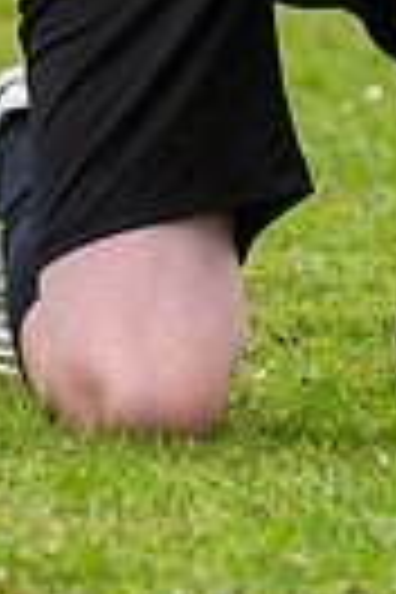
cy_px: -414
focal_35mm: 612
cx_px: 256
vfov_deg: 3.4
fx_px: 10097
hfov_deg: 2.2
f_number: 4.5
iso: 640
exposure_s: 1/1000
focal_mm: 120
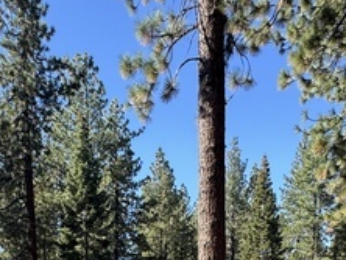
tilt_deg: -7.6
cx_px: 93
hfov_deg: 43.5
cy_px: 381
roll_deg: +1.8
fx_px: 420
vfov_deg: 26.1
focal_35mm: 42
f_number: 2.2
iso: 40
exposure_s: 1/368
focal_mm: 2.22
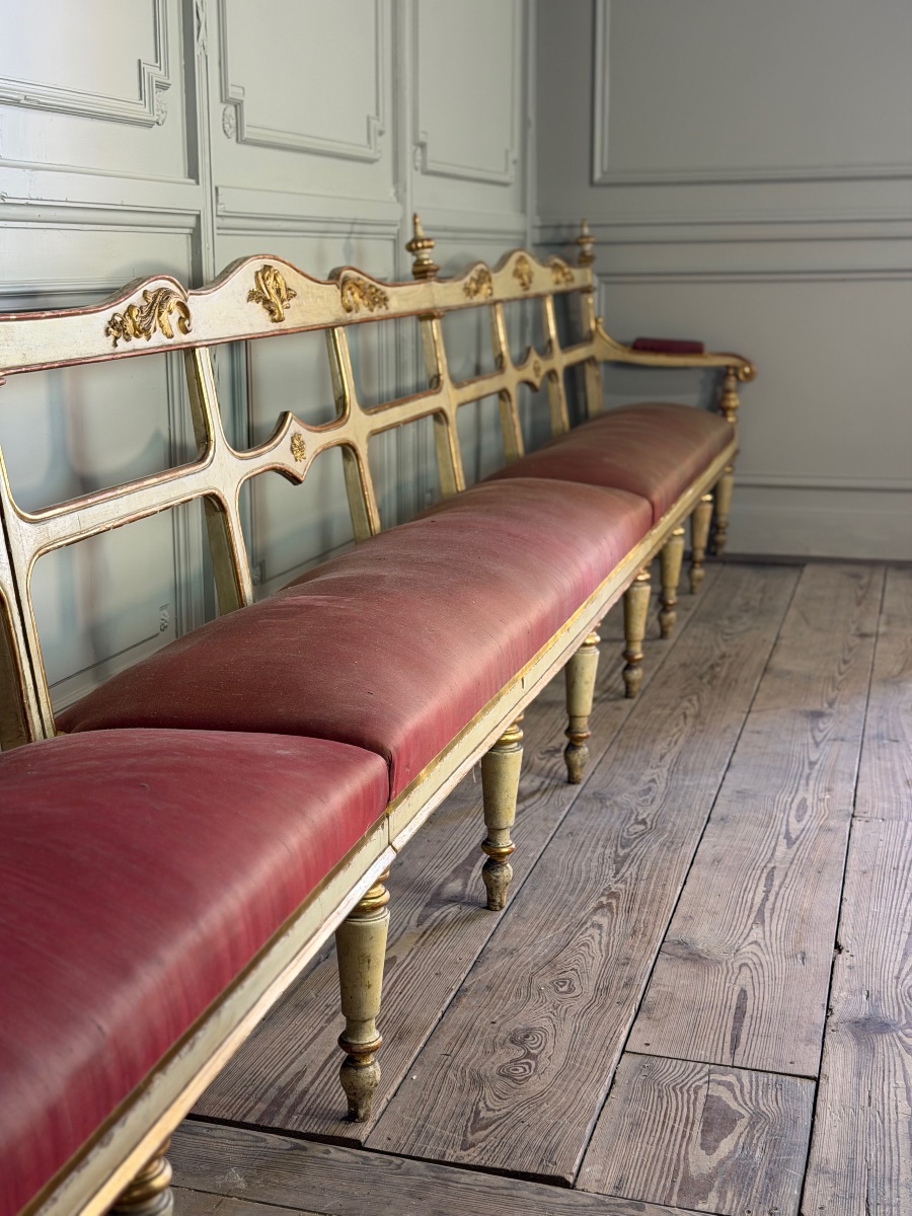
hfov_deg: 30.3
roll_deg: +0.1
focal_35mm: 48
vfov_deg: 39.7
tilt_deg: -12.2
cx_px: 456
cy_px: 608
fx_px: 1686
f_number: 1.78
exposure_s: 1/50
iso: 160
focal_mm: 6.76
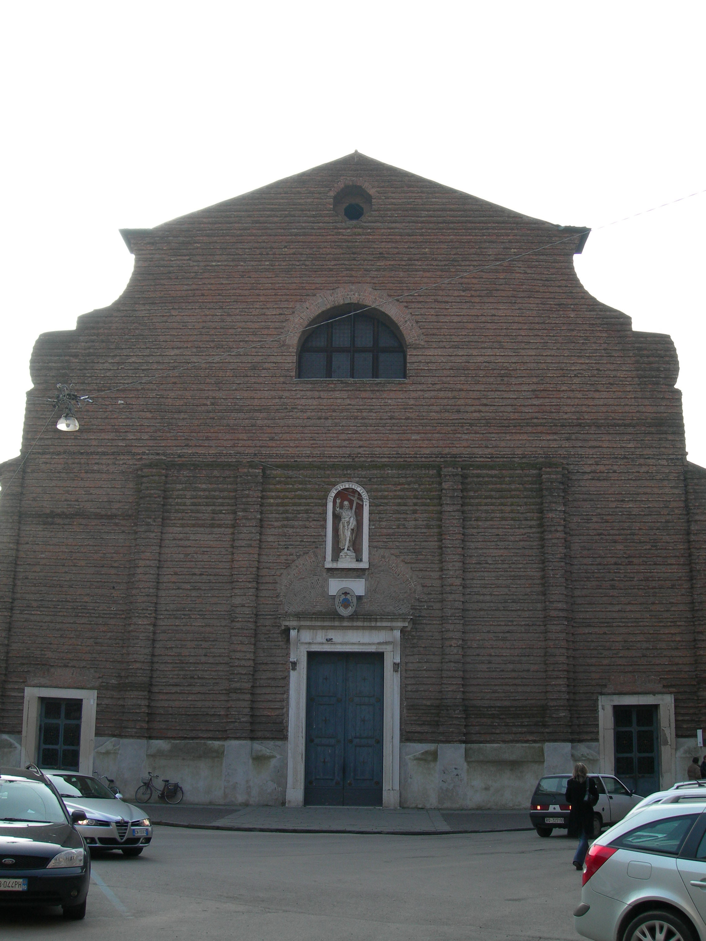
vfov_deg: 49.0
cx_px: 353
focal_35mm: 38
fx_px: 1033
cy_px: 470
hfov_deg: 37.7
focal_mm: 7.8
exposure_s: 1/220
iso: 50
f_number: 4.8
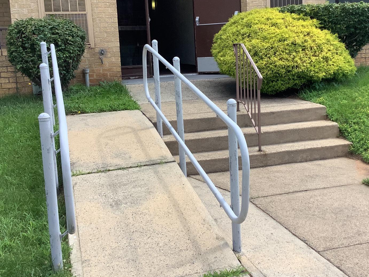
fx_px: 490
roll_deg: +2.5
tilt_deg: -7.5
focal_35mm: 46
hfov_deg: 41.1
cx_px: 214
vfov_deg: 31.4
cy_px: 104
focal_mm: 3.3
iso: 25
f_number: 2.4
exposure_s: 1/637
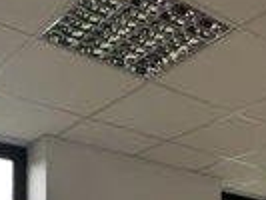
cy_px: 282
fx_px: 508
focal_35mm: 66
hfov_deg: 29.1
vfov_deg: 19.9
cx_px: 187
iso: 40
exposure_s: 1/109
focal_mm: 2.22
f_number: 2.2
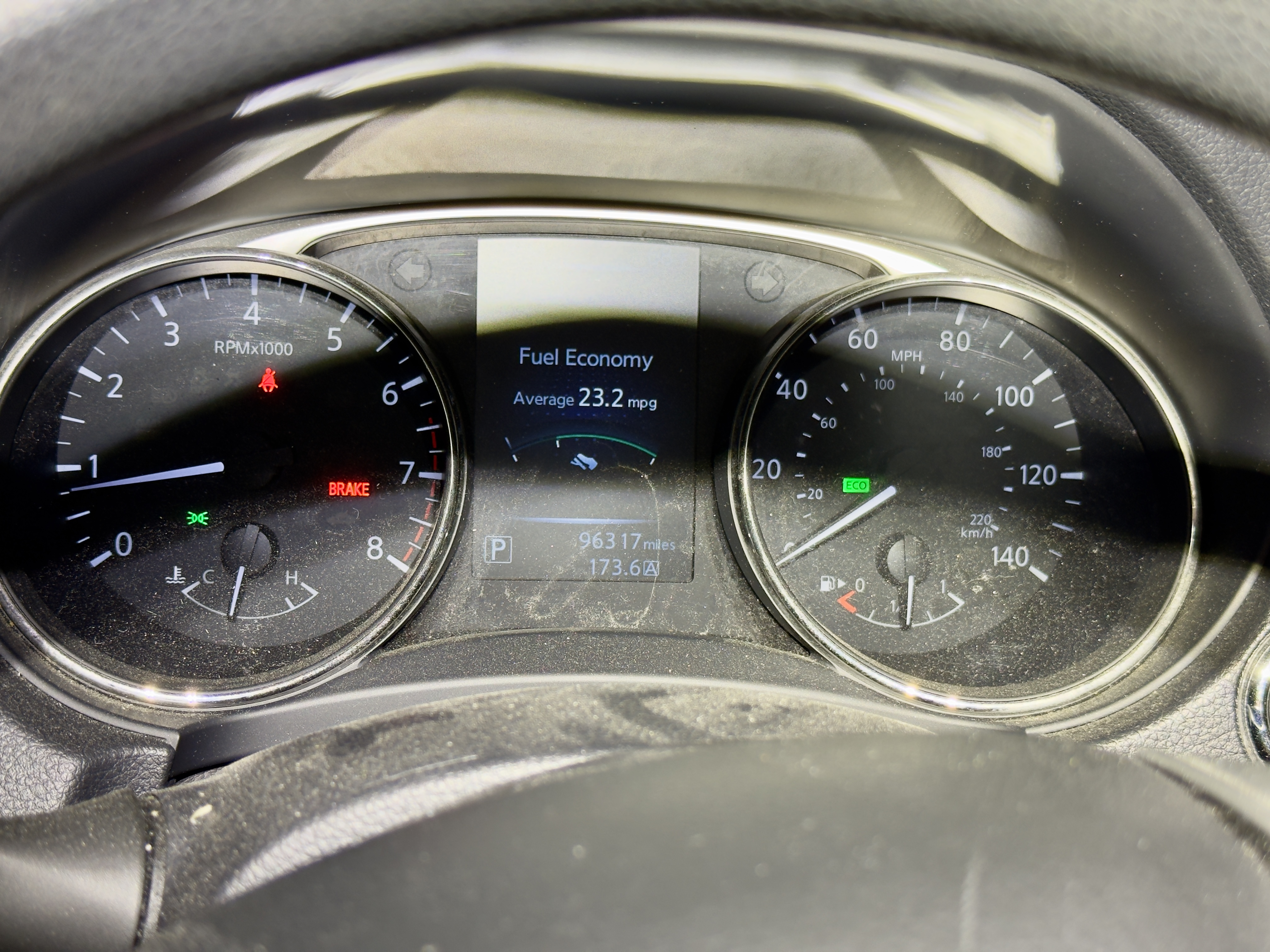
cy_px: 476
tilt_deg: -24.3
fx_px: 1761
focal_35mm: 48
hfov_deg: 39.7
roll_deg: -2.9
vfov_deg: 30.3
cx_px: 635
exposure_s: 1/56
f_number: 1.78
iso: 100
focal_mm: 6.76
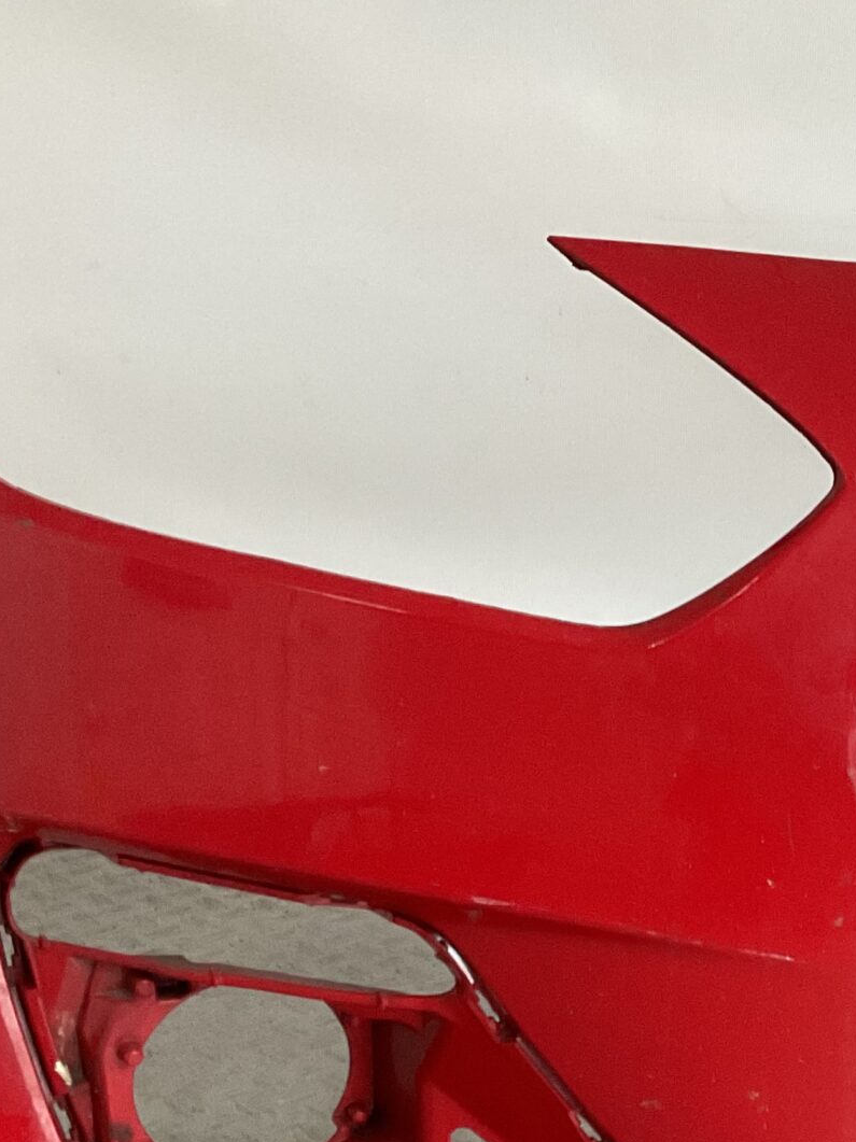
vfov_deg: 27.2
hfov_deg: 20.1
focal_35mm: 70
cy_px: 921
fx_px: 2309
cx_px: 938
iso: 200
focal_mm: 3
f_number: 1.8
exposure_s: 1/60
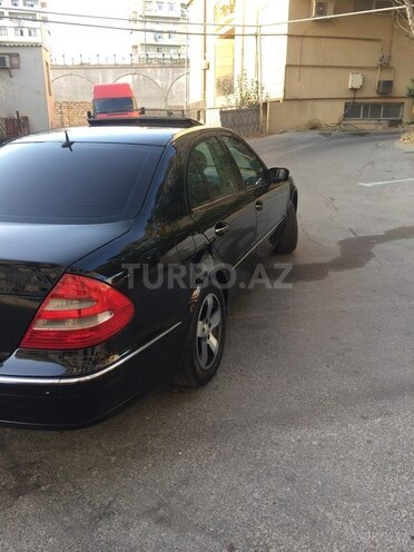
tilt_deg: -17.9
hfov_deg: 48.2
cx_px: 207
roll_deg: +0.4
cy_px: 276
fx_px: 462
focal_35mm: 29
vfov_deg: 61.7
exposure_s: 1/100
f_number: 2.2
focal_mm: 4.15
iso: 50
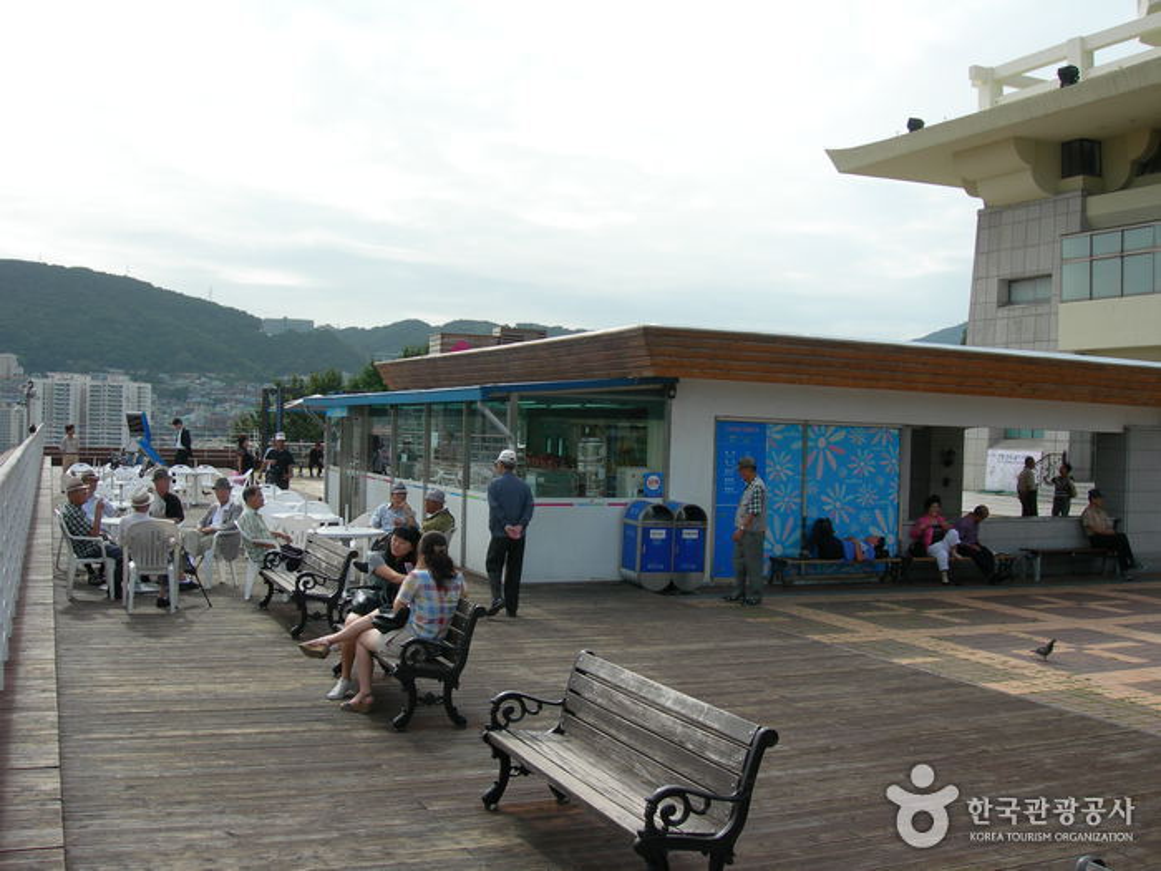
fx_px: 1274
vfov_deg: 37.7
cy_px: 436
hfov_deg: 49.0
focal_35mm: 38
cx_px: 580
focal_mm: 7.8
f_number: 4.8
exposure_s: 1/525
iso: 50
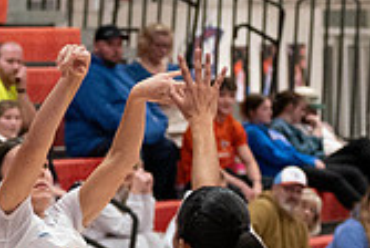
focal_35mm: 418
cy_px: 234
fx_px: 4304
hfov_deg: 4.9
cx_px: 45
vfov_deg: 3.3
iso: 4000
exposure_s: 1/1000
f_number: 2.8
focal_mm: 70
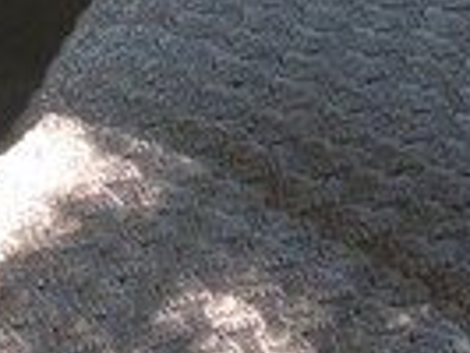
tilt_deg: -31.6
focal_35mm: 144
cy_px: -65
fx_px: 1957
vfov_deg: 10.2
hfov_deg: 13.7
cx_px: 152
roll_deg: +2.2
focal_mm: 4.15
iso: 50
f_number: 2.2
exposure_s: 1/100
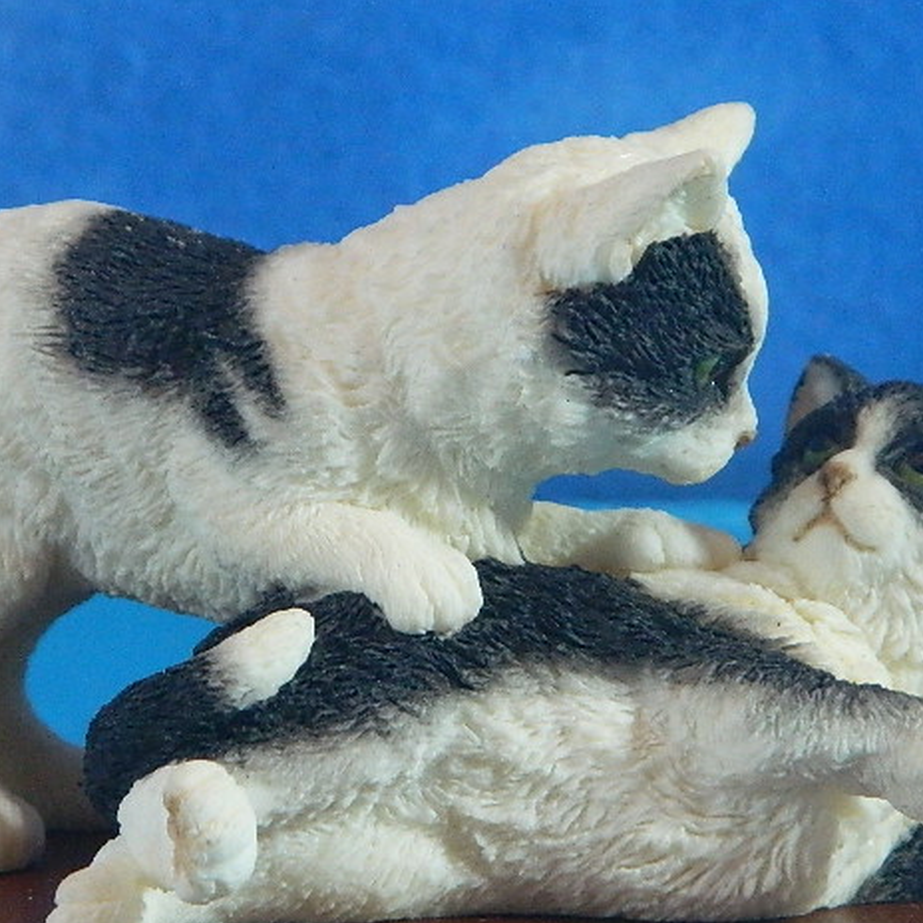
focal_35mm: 164
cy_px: 456
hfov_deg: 10.7
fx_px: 4947
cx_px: 366
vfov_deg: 10.7
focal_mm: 15.1
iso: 400
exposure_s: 1/30
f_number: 4.2
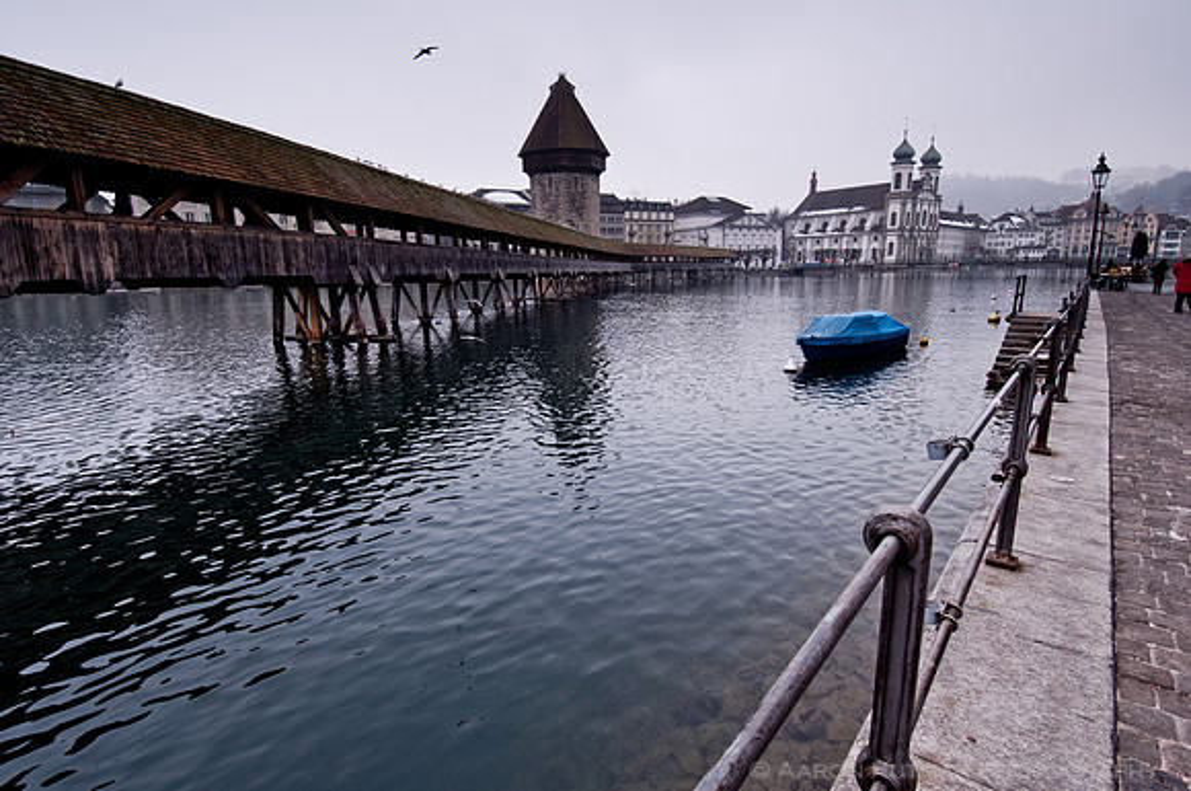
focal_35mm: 18
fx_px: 595
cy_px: 396
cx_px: 596
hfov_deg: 90.1
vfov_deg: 67.2
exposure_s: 1/250
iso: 200
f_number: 8
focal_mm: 12
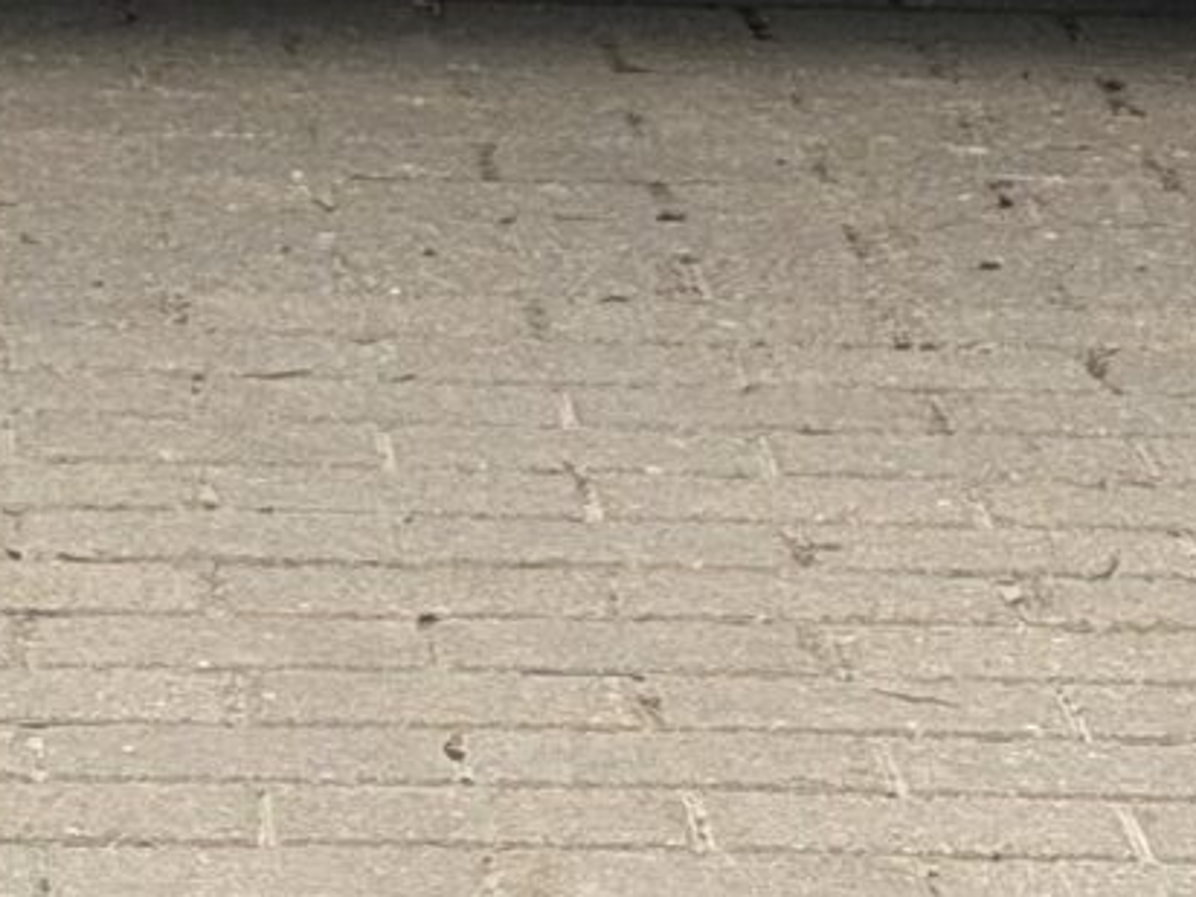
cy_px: -1330
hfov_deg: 6.6
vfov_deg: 4.8
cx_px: -412
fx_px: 10296
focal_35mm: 298
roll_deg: +0.0
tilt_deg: -5.0
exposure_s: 1/895
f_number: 1.78
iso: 80
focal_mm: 6.76
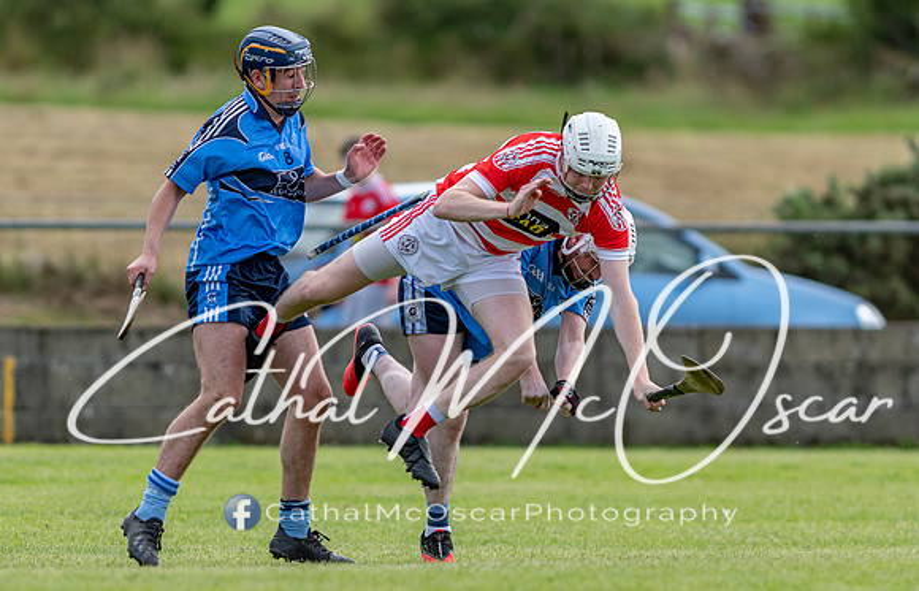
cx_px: 450
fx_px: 16839
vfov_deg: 2.0
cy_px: 418
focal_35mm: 667
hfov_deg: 3.1
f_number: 2.8
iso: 125
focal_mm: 300
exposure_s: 1/1250
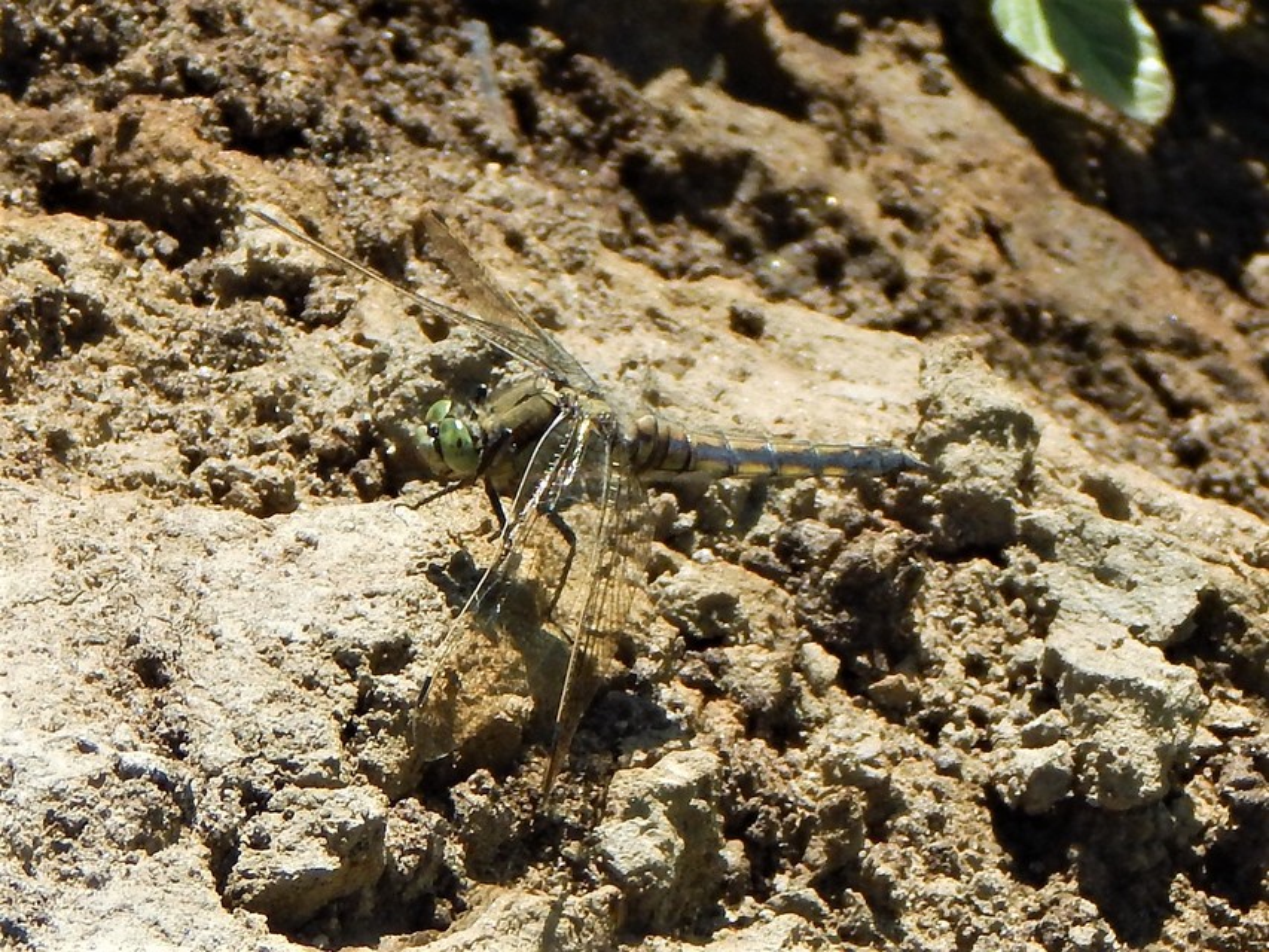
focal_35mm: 207
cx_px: 634
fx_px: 7590
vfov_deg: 7.2
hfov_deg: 9.6
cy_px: 476
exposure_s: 1/500
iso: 125
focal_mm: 37.1
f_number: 5.4
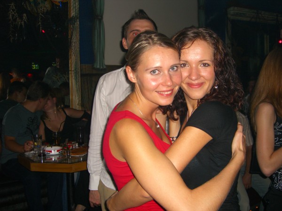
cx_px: 141
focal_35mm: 38
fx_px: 310
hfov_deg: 49.0
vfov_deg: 37.7
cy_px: 106
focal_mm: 7.9
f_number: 2.8
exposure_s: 1/60
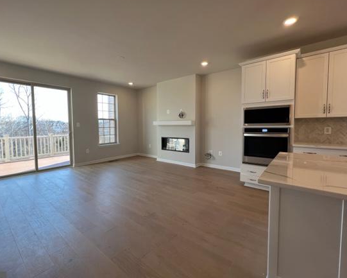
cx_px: 162
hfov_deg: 96.6
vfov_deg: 84.0
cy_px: 134
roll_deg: +0.8
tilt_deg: -3.3
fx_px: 154
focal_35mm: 15
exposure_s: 1/120
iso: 50
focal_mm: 1.57
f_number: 1.8
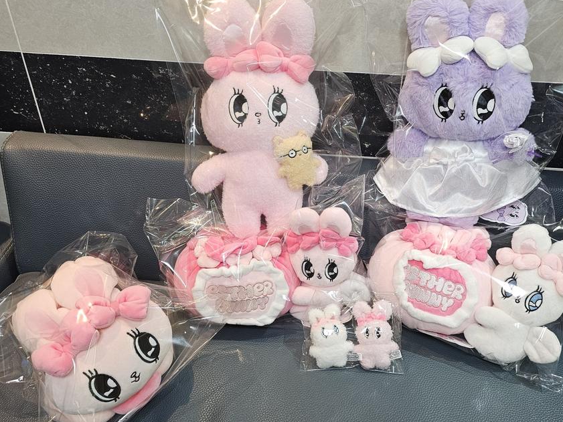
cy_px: 232
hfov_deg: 52.5
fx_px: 569
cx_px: 311
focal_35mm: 35
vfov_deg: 40.7
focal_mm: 6.3
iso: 200
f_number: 1.7
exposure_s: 1/120
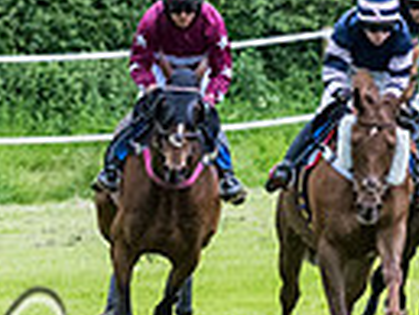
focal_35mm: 1326
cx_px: 18
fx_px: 16065
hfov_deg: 1.5
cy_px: 243
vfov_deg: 1.1
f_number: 4
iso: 2000
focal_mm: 170
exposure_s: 1/3200
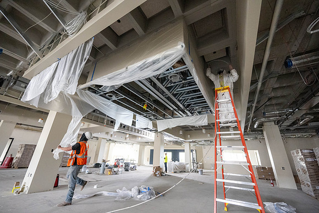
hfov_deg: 102.7
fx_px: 128
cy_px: 106
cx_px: 160
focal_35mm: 14
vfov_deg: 79.7
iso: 5000
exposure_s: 1/200
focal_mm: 14
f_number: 4
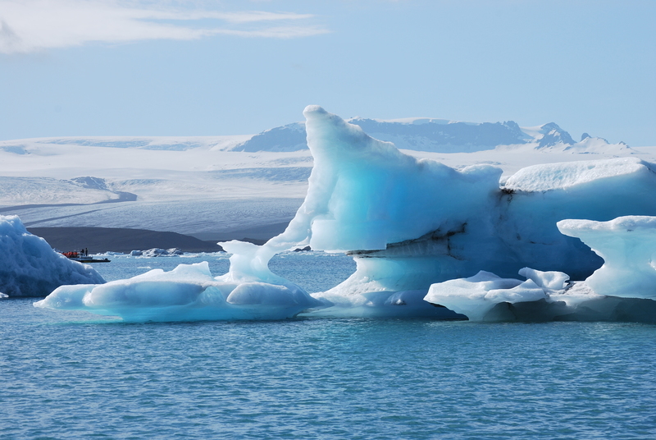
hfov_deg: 16.6
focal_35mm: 123
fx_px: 2245
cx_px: 328
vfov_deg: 11.2
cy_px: 220
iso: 100
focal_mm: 82
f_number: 10
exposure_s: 1/320
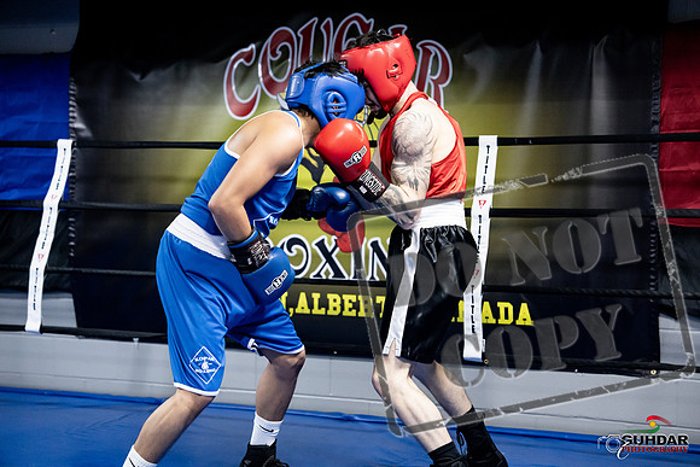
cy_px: 234
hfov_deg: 28.8
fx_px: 1361
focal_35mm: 70
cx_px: 350
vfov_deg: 19.5
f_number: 2.8
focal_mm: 70
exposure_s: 1/1000
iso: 8000
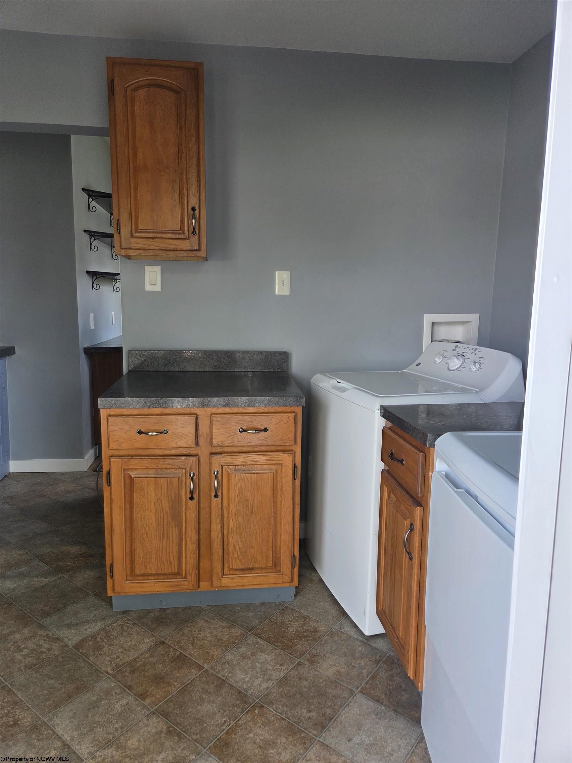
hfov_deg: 58.9
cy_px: 382
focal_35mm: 23
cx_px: 286
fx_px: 507
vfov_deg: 73.9
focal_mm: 5.4
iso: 64
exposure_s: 1/180
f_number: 1.8
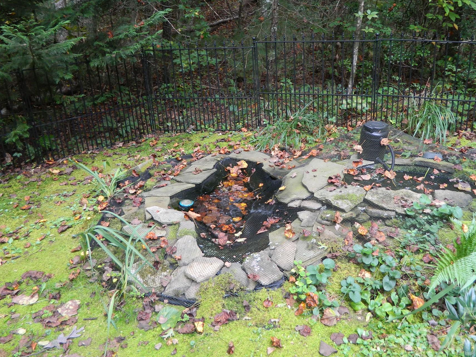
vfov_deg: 46.6
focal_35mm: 30
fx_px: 412
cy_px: 148
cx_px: 267
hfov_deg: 59.8
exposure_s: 1/30
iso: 110
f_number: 3.1
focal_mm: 4.5
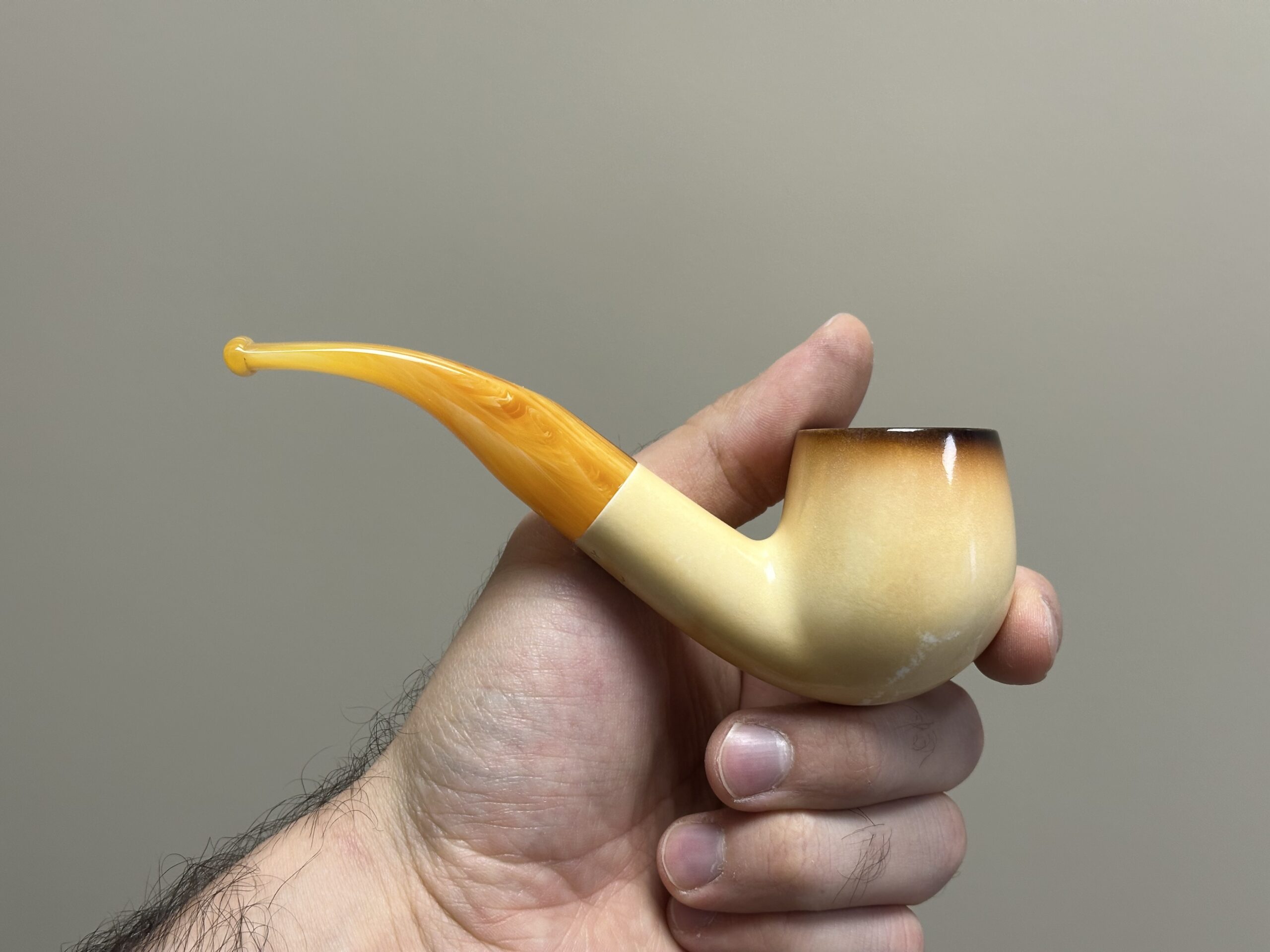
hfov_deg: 39.7
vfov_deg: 30.3
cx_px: 635
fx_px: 1761
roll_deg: +3.4
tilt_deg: -20.5
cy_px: 476
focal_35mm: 48
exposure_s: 1/114
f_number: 1.78
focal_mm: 6.86
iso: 80
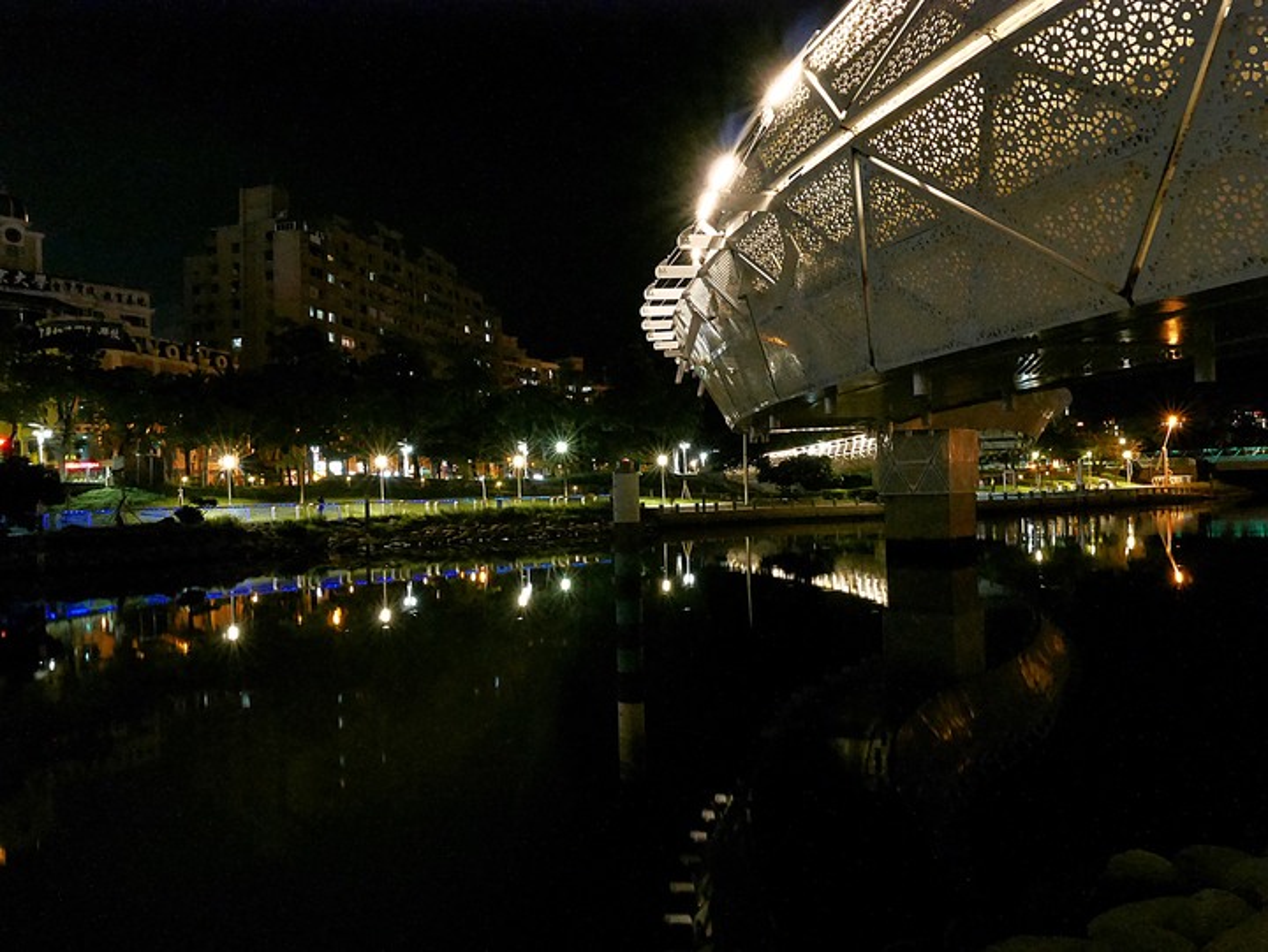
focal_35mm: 24
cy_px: 476
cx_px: 634
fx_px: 880
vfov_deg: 56.9
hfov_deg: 71.6
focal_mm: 12
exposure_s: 1
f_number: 16
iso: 3200
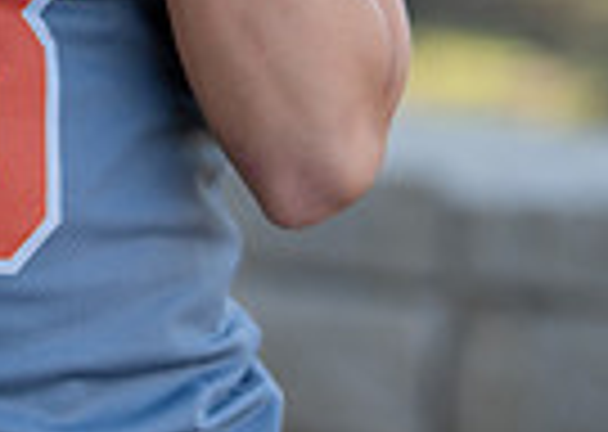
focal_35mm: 227
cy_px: -320
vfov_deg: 6.2
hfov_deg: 8.8
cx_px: 34
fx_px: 3914
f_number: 1.2
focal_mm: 50
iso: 100
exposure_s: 1/1000
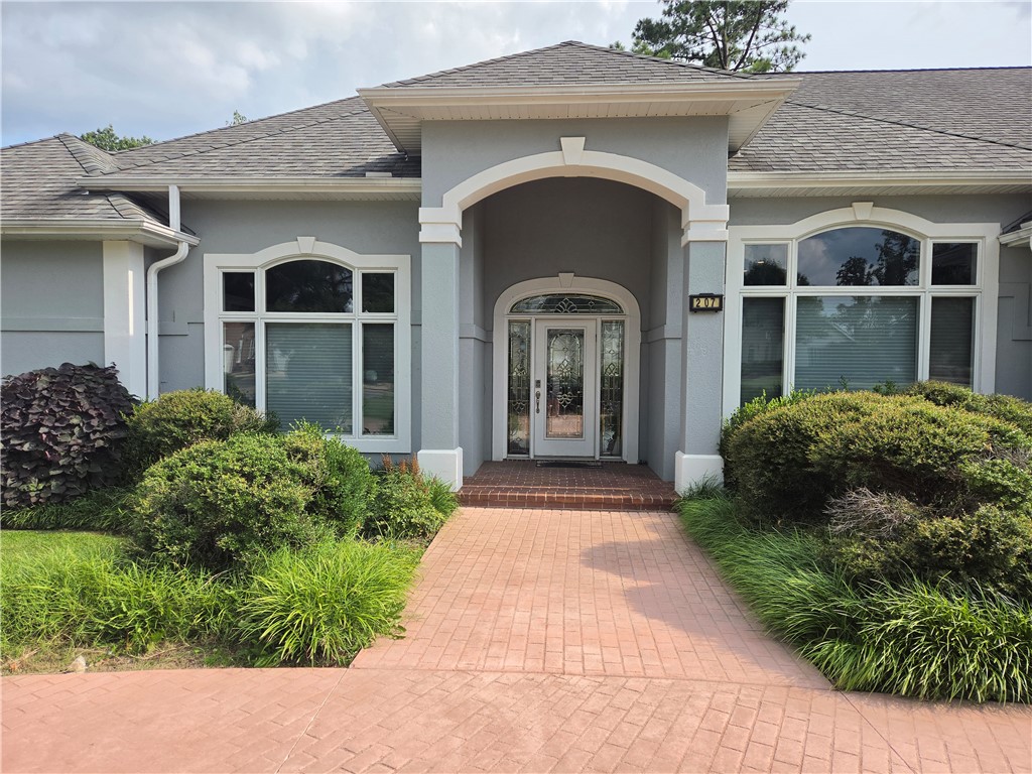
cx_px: 516
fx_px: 686
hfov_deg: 73.9
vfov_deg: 58.9
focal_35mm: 23
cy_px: 387
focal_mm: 5.4
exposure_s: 1/3758
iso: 80
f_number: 1.8
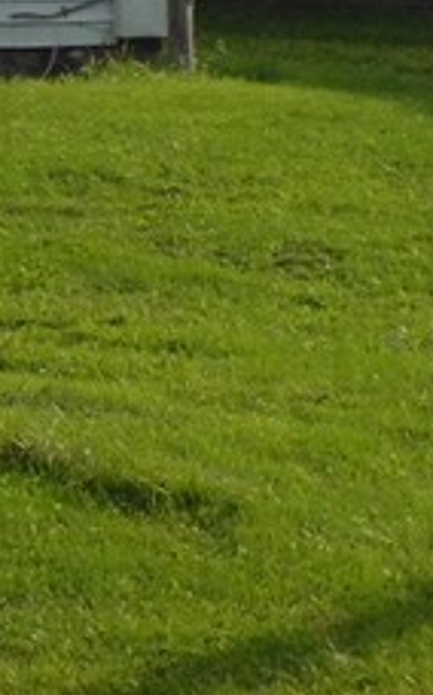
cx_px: -744
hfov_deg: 5.6
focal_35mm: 224
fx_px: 4240
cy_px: -305
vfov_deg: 9.2
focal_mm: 8.3
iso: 64
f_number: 3.4
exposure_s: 1/800
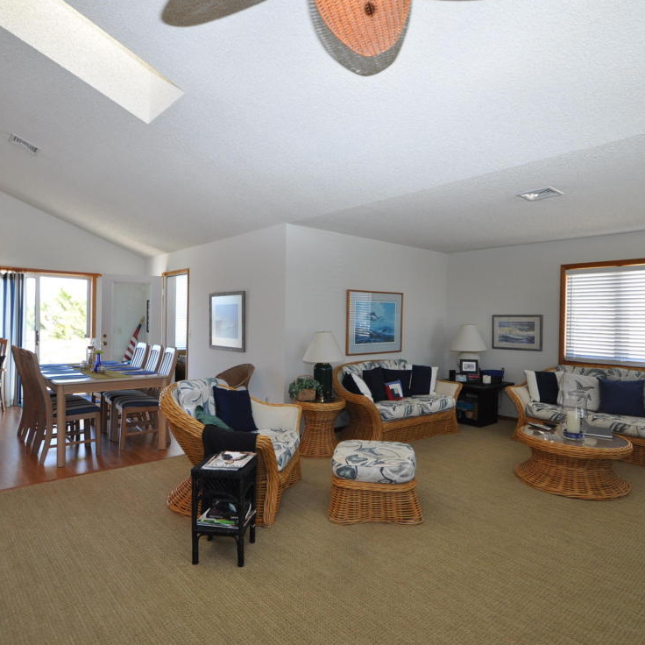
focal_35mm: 20
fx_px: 422
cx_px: 347
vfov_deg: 74.8
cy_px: 328
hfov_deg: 74.7
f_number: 4.5
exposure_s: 1/80
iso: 400
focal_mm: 10
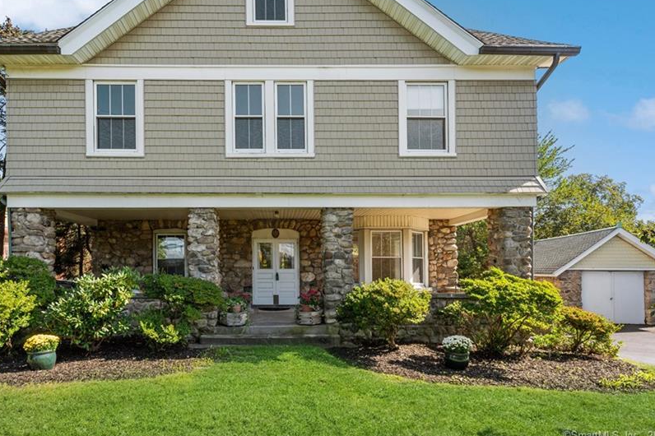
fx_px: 327
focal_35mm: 18
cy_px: 162
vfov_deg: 66.3
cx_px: 253
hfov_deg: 88.6
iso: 200
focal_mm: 14
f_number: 11
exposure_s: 1/50
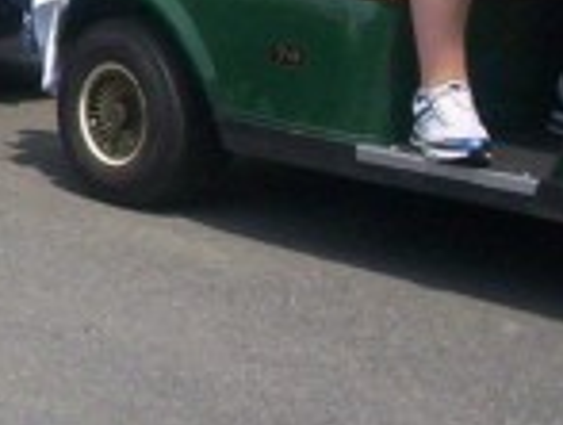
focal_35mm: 166
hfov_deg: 11.0
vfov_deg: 8.8
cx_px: -471
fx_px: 2706
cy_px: -205
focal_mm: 4.99
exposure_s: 1/569
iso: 100
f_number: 4.5
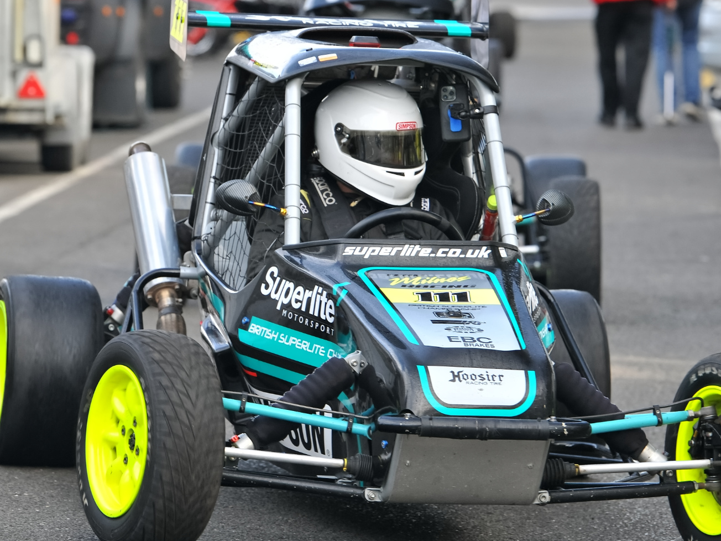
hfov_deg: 6.7
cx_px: 491
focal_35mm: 295
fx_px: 6144
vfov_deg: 5.0
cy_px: 218
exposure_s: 1/250
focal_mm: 200
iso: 1000
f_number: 5
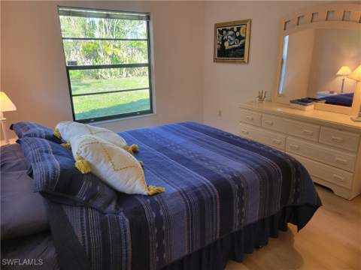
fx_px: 271
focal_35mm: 26
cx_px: 180
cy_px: 135
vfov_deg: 53.1
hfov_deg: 67.3
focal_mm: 5.4
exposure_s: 1/120
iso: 200
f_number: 1.8
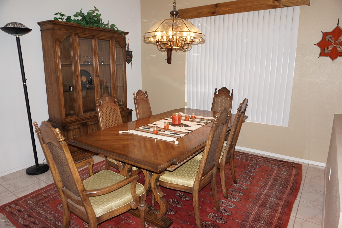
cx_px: 171
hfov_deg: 73.7
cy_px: 114
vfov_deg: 53.1
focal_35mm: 24
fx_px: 228
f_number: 3.5
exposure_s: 1/160
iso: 800
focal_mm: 16
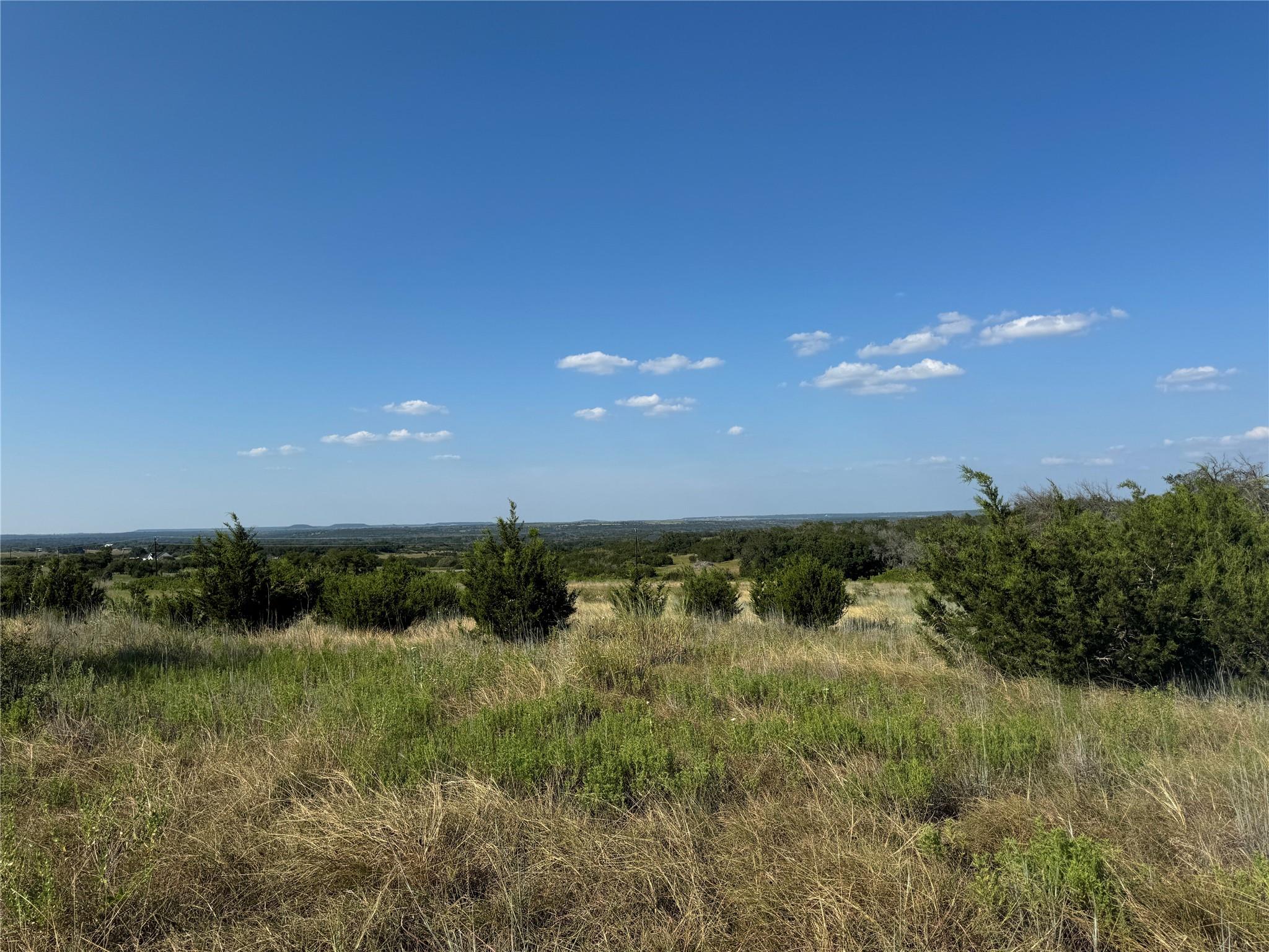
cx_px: 634
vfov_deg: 56.8
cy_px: 476
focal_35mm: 24
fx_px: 880
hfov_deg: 71.6
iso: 80
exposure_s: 1/5348
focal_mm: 6.76
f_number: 1.78
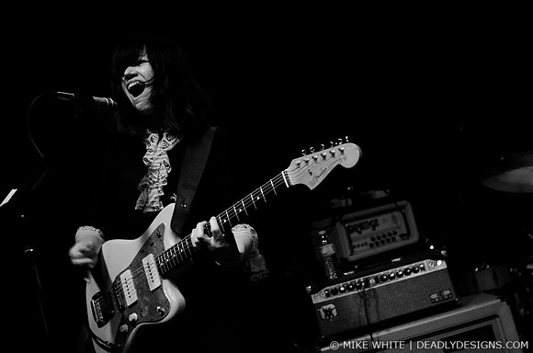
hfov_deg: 43.7
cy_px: 176
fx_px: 665
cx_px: 266
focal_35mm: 45
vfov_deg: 29.7
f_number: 2.8
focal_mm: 30
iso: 2000
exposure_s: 1/200
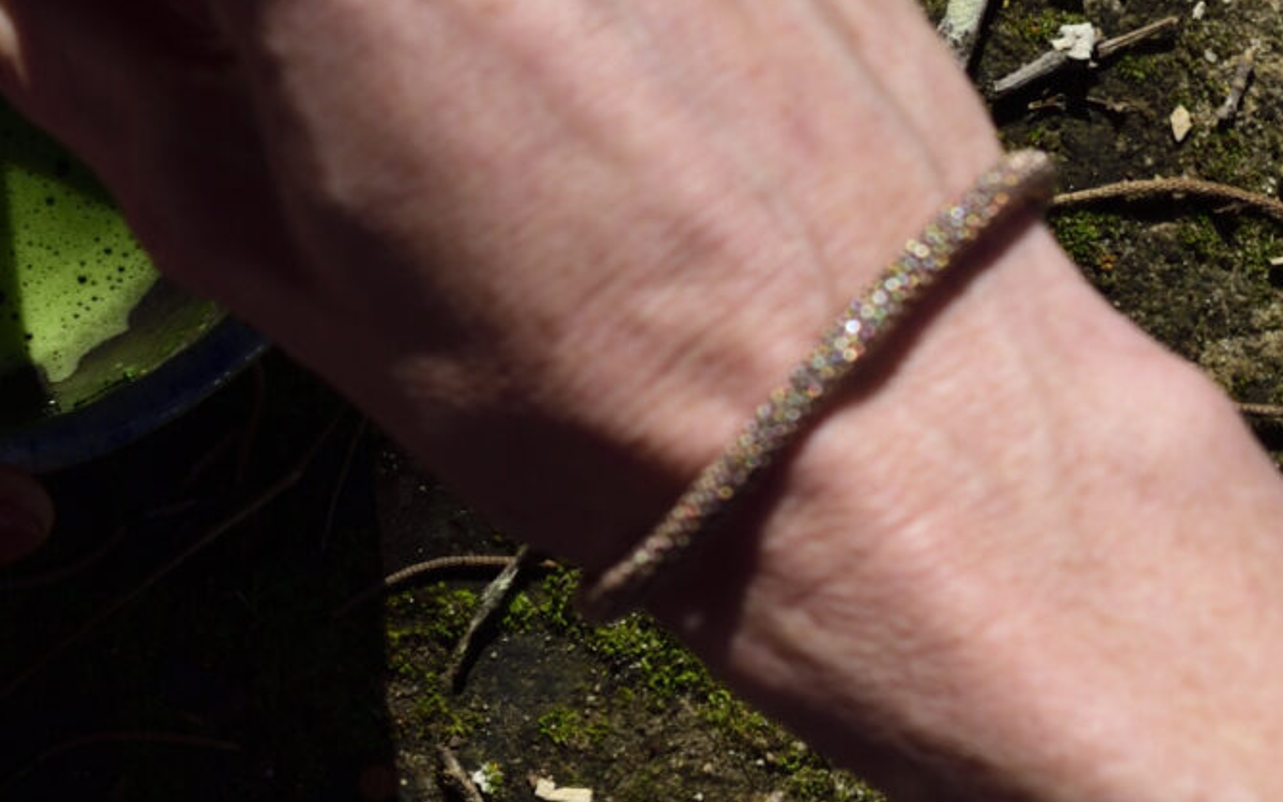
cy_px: 569
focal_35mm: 195
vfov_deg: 6.7
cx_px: -675
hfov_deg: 10.4
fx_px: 6818
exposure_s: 1/400
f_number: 9
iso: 100
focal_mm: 50
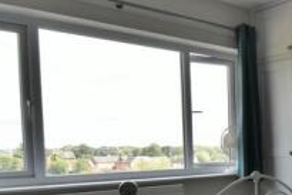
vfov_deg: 27.2
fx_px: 390
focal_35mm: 48
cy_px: 174
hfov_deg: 35.1
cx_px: 323
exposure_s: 1/80
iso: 400
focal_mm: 10
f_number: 8
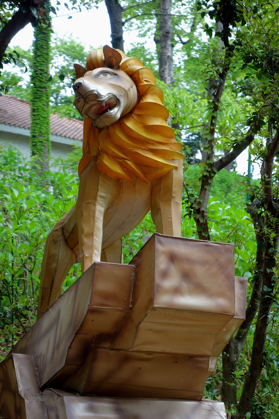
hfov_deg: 22.3
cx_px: 140
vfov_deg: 32.9
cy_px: 210
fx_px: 709
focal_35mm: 61
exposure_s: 1/250
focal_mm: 22.74
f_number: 3.5
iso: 320
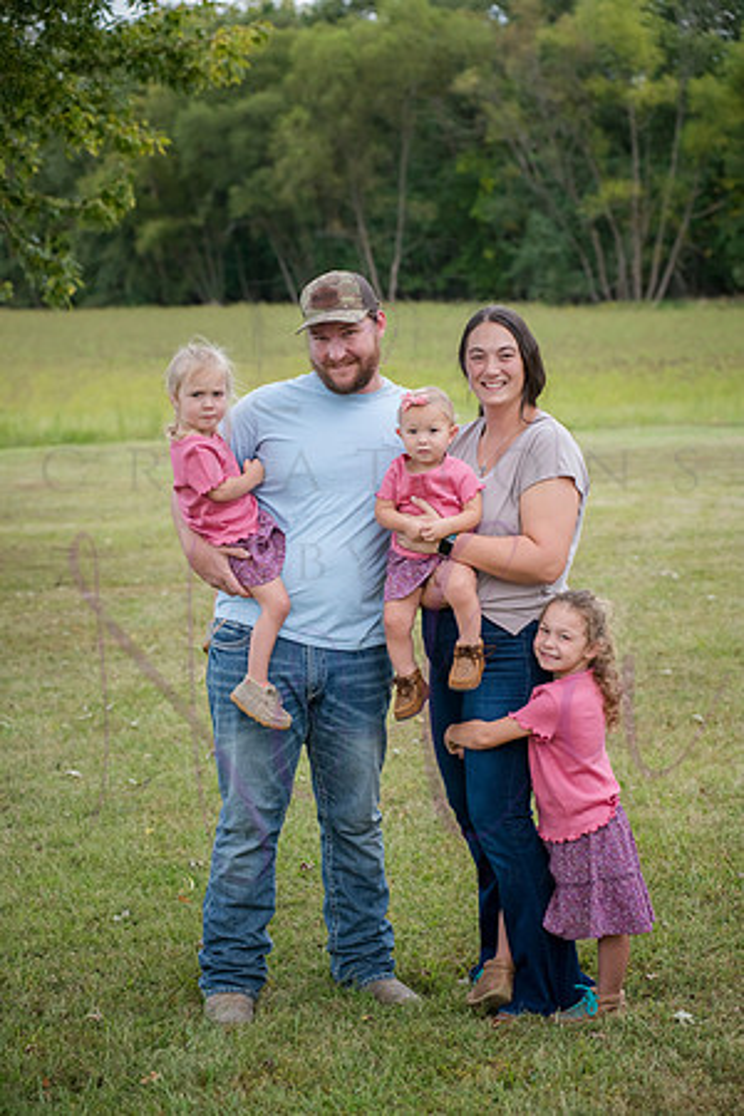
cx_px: 372
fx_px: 2480
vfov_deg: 25.4
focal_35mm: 80
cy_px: 558
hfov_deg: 17.1
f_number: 5
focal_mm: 80
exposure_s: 1/400
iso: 400
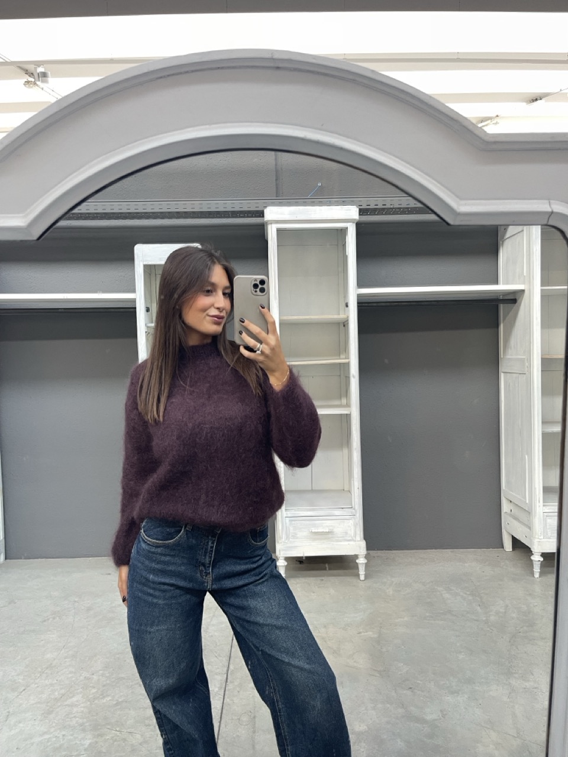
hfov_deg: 54.9
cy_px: 378
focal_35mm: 25
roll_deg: +0.7
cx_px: 284
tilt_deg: -16.0
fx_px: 547
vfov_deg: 69.4
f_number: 1.6
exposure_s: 1/80
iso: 125
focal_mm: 5.1
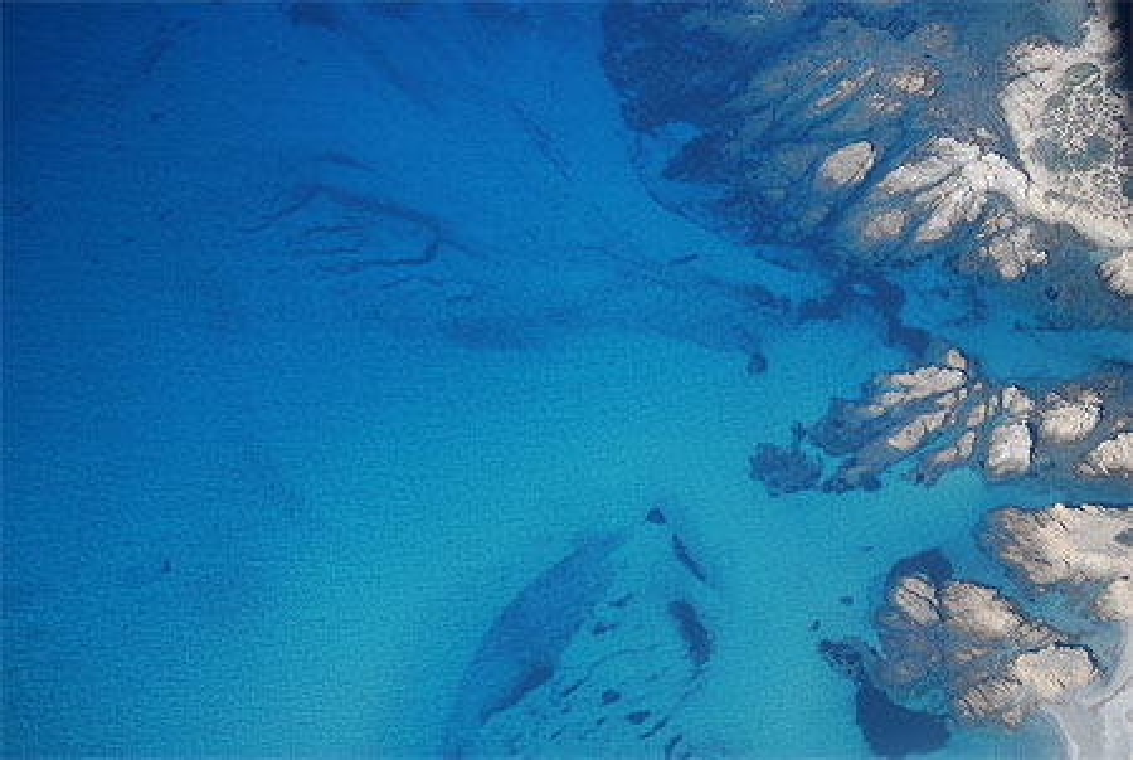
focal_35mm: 105
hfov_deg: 19.4
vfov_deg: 13.1
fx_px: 3311
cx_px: 566
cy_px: 380
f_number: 5.6
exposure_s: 1/500
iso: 180
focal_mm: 70
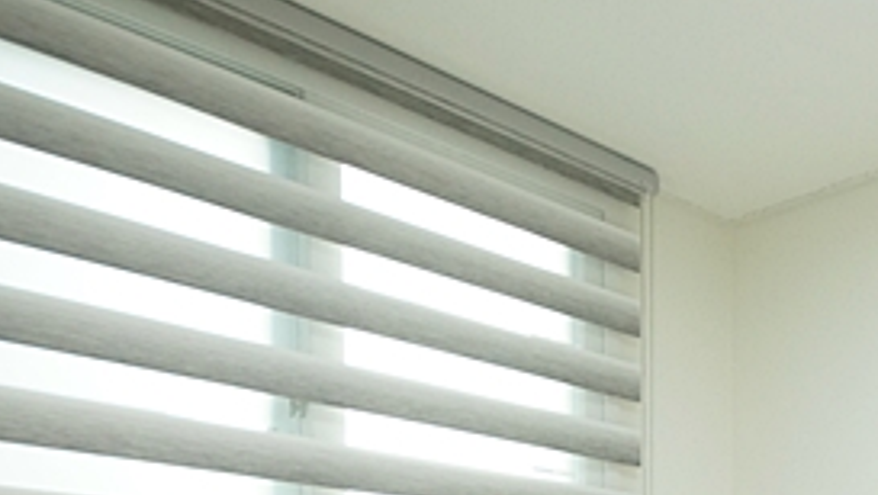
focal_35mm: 46
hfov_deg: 37.8
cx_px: 946
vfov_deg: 22.6
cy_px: 678
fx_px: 1072
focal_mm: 10
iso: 800
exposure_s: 1/80
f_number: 5
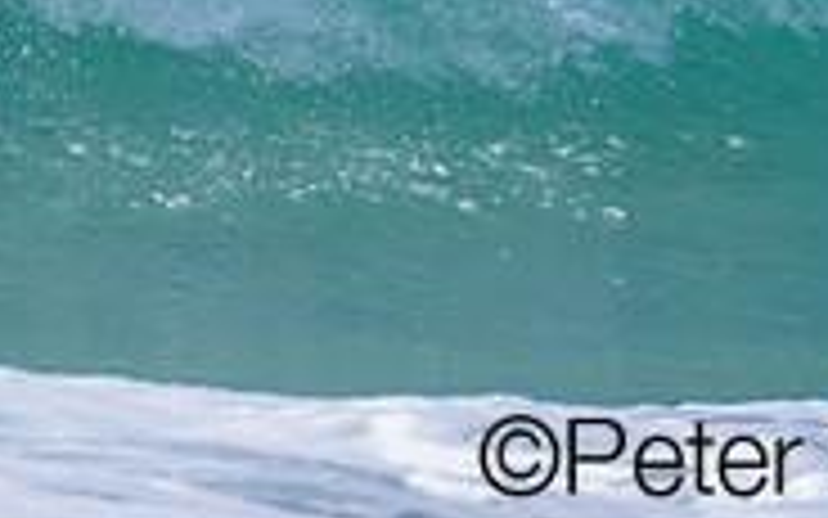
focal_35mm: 2575
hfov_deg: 0.8
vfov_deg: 0.5
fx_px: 58107
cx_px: 828
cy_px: -291
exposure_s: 1/2000
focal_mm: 800
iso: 1250
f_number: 11
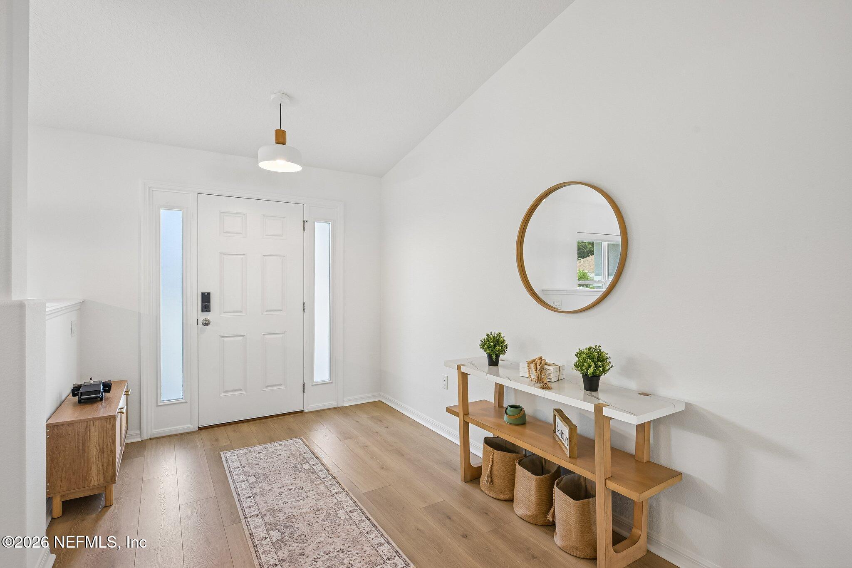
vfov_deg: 68.9
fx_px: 414
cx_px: 426
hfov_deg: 91.6
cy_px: 284
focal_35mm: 18
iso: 400
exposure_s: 1/15
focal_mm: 17.5
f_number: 8
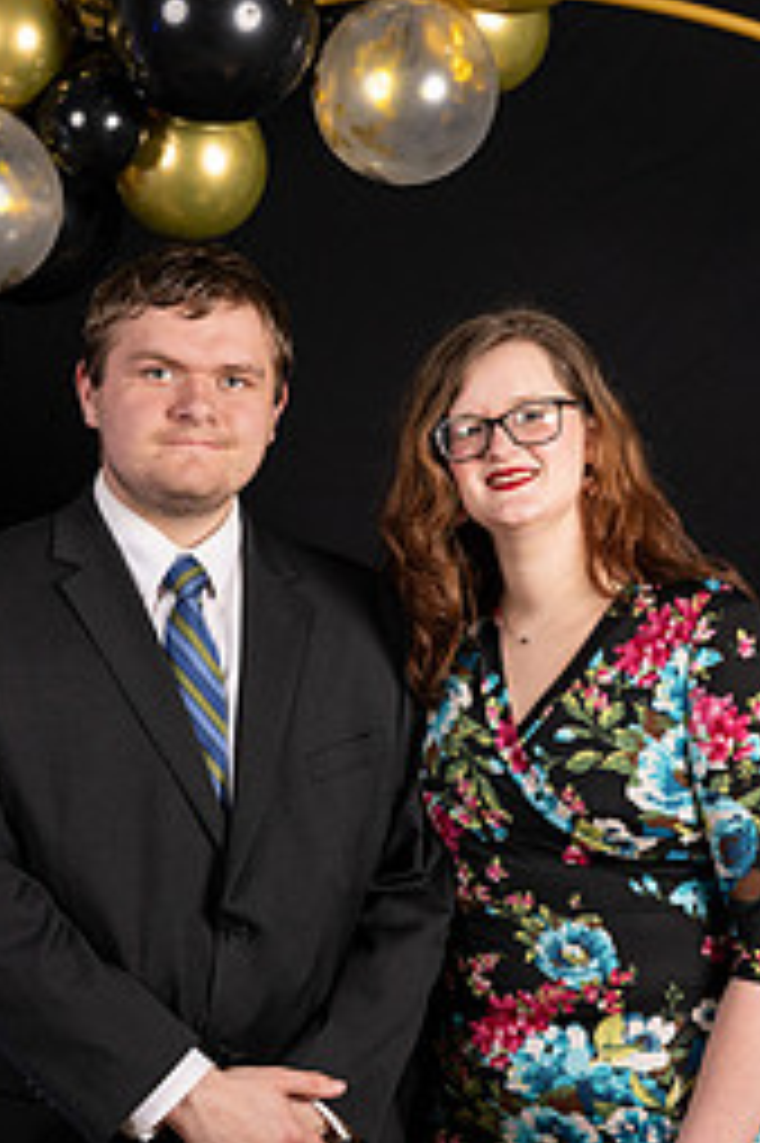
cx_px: 324
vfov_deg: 28.5
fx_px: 2251
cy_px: 576
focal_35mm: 71
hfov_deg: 19.2
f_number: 4.5
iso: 320
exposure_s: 1/250
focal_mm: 40
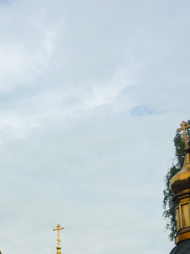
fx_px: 615
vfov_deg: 22.1
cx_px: -11
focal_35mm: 84
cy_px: 275
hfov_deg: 17.1
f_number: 8
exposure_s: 1/160
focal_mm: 5.5
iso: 100
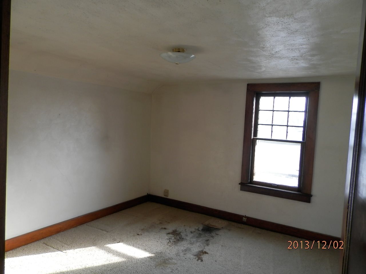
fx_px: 264
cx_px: 183
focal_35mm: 25
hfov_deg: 69.4
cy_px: 137
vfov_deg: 54.9
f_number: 3.1
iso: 100
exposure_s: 1/30
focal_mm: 4.5
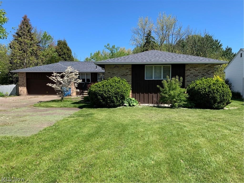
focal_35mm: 26
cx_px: 122
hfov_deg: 67.3
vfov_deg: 53.1
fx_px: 183
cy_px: 92
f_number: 1.8
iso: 25
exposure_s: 1/1468
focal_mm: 4.25
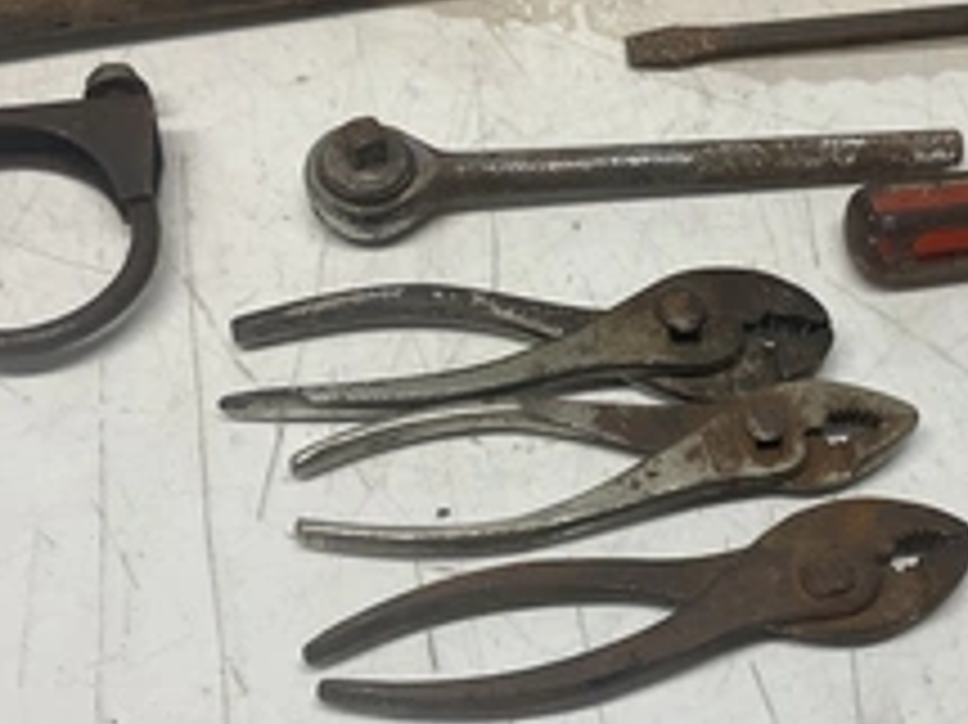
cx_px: 648
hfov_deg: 35.2
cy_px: 373
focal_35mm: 54
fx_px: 1509
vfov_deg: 27.0
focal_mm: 3
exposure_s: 1/120
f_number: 1.8
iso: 32
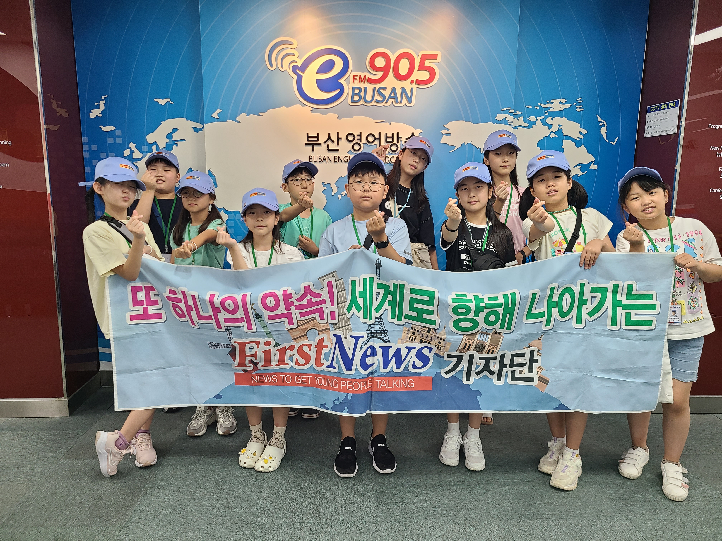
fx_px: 542
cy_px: 270
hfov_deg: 67.3
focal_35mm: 26
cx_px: 361
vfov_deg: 53.1
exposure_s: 1/60
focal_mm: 5.4
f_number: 1.8
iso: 100
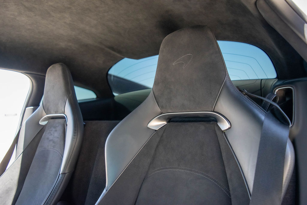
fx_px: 230
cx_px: 154
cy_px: 102
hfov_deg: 67.4
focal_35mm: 27
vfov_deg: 47.9
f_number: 3.5
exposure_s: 1/500
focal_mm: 18
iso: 1100
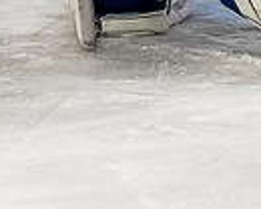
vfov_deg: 1.9
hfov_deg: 2.3
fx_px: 6411
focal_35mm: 830
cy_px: -265
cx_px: 77
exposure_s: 1/800
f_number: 3.2
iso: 2000
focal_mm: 80
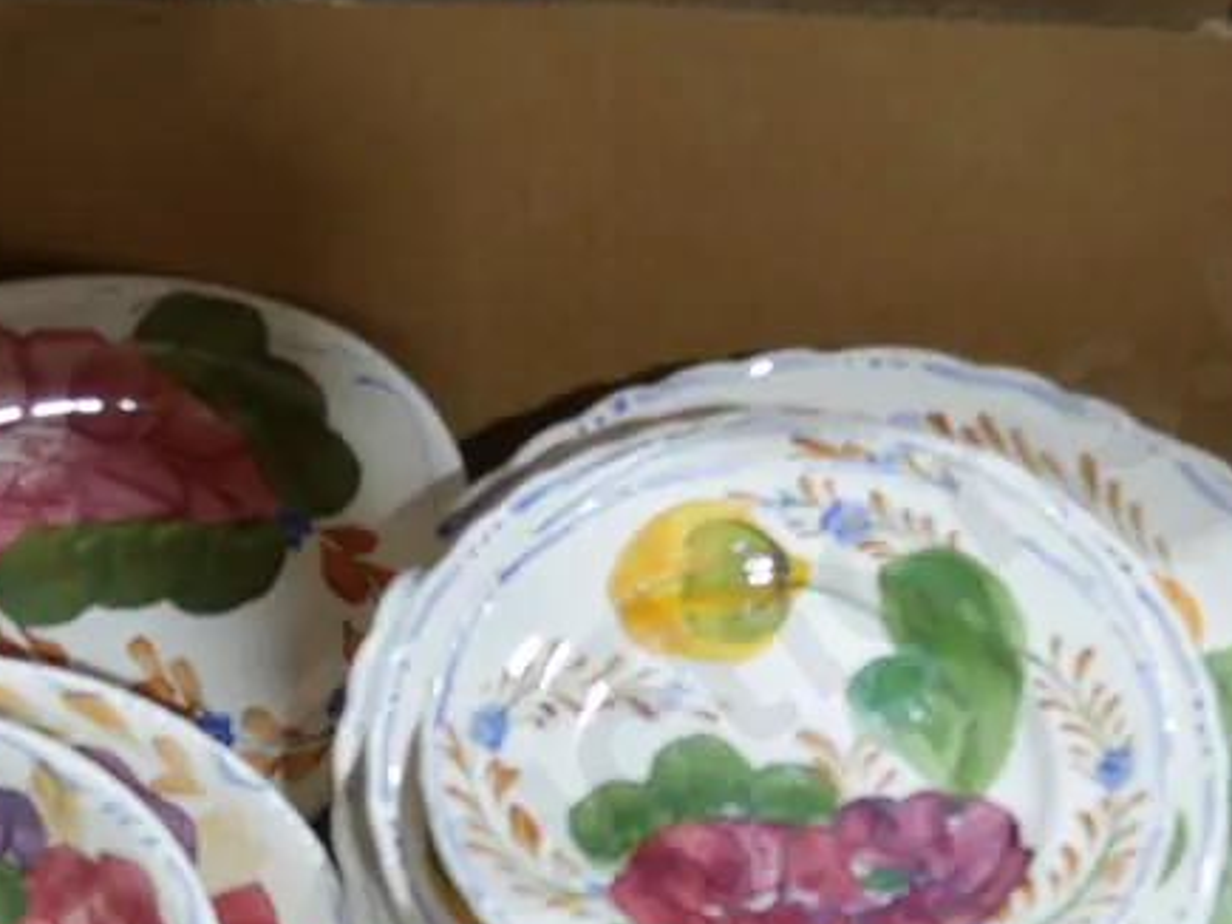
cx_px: 547
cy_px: 825
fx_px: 2846
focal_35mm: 80
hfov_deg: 24.4
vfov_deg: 18.1
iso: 320
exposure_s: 1/60
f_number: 4
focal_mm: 17
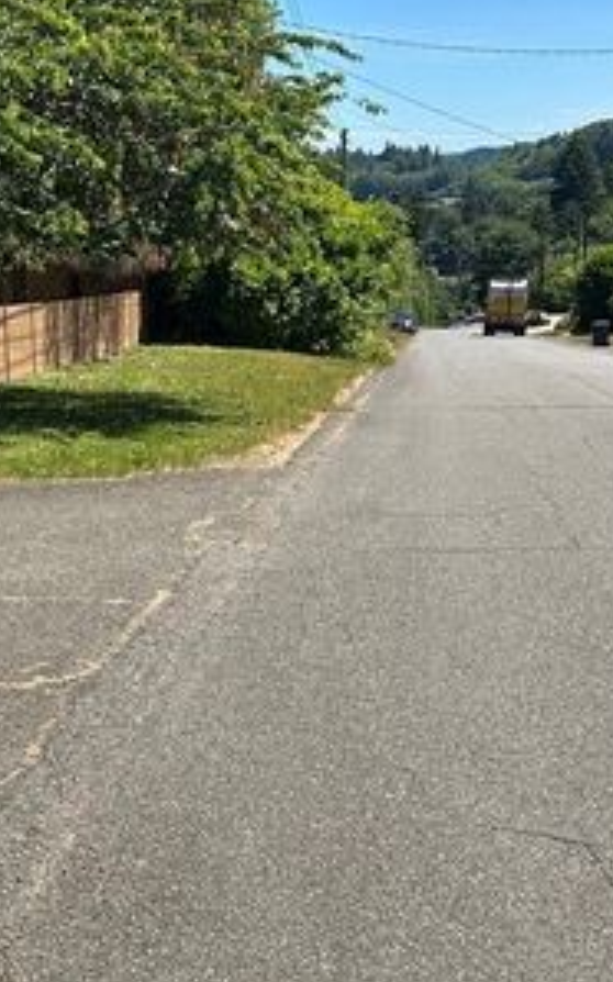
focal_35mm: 57
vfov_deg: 35.7
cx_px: 112
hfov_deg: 22.4
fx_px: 1525
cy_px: 489
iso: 80
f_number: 1.78
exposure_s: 1/3597
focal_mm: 6.86
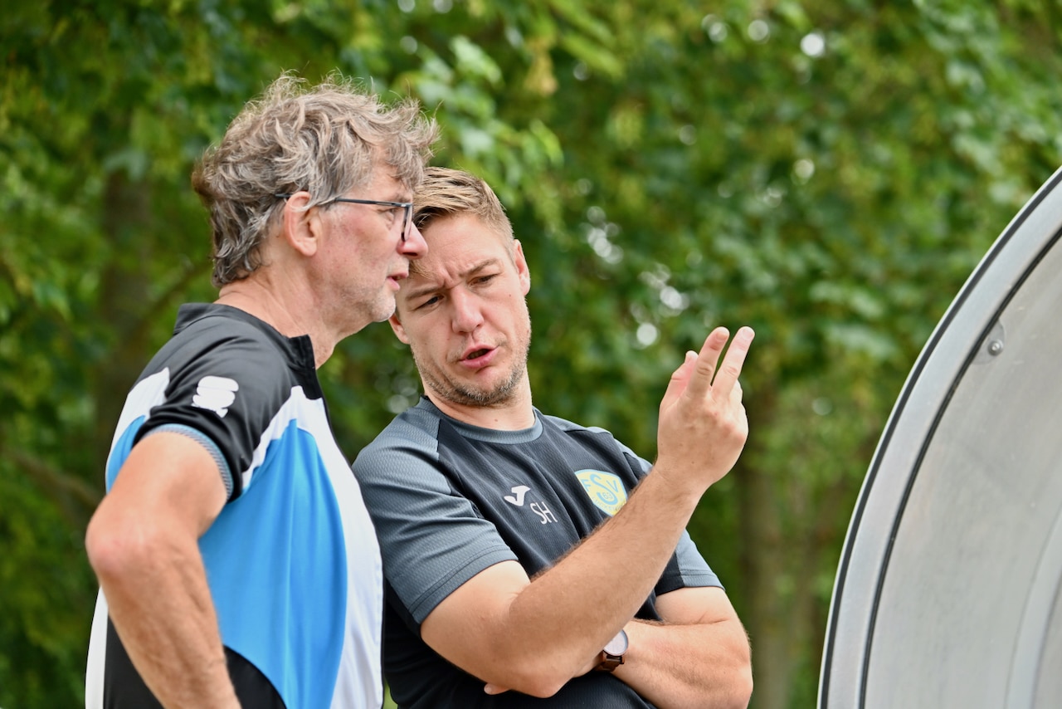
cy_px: 354
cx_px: 531
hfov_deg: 12.8
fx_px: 4721
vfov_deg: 8.6
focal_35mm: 160
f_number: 5
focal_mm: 160
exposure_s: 1/1600
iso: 720
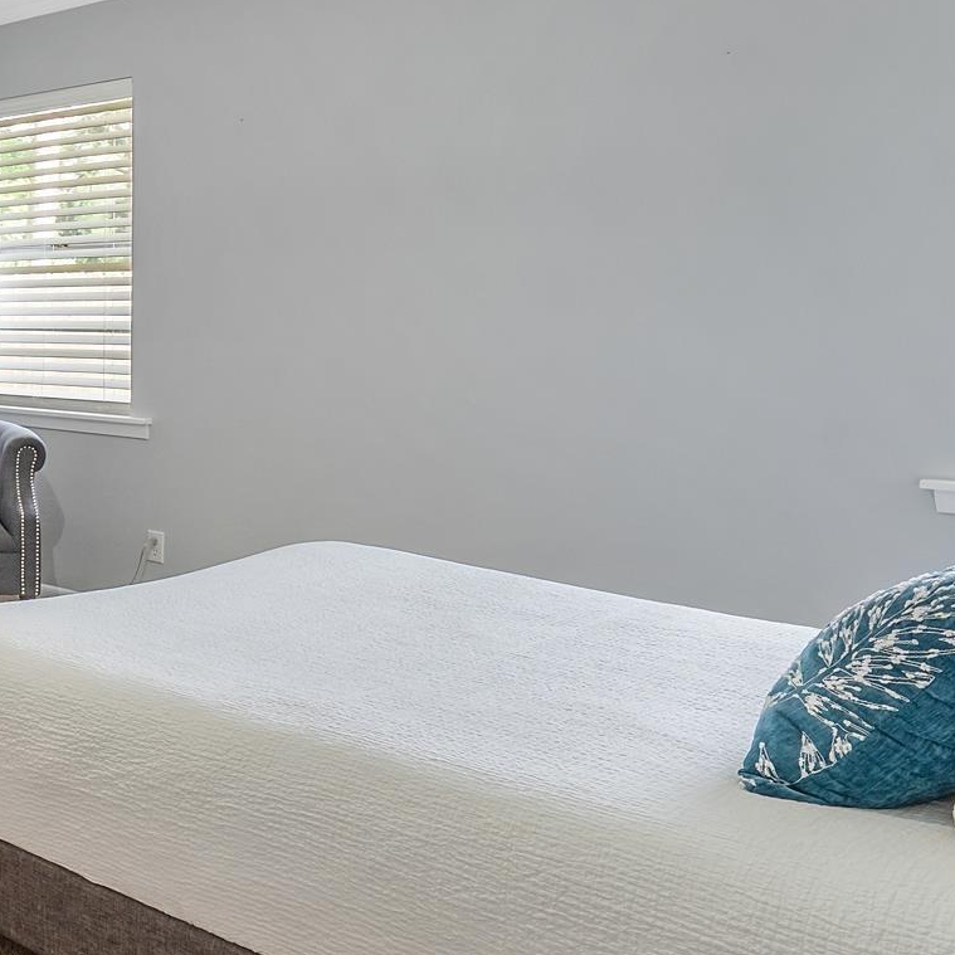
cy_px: 339
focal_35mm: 42
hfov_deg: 30.7
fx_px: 1311
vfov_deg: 39.7
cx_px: -307
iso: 800
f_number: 8
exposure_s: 1/13
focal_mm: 15
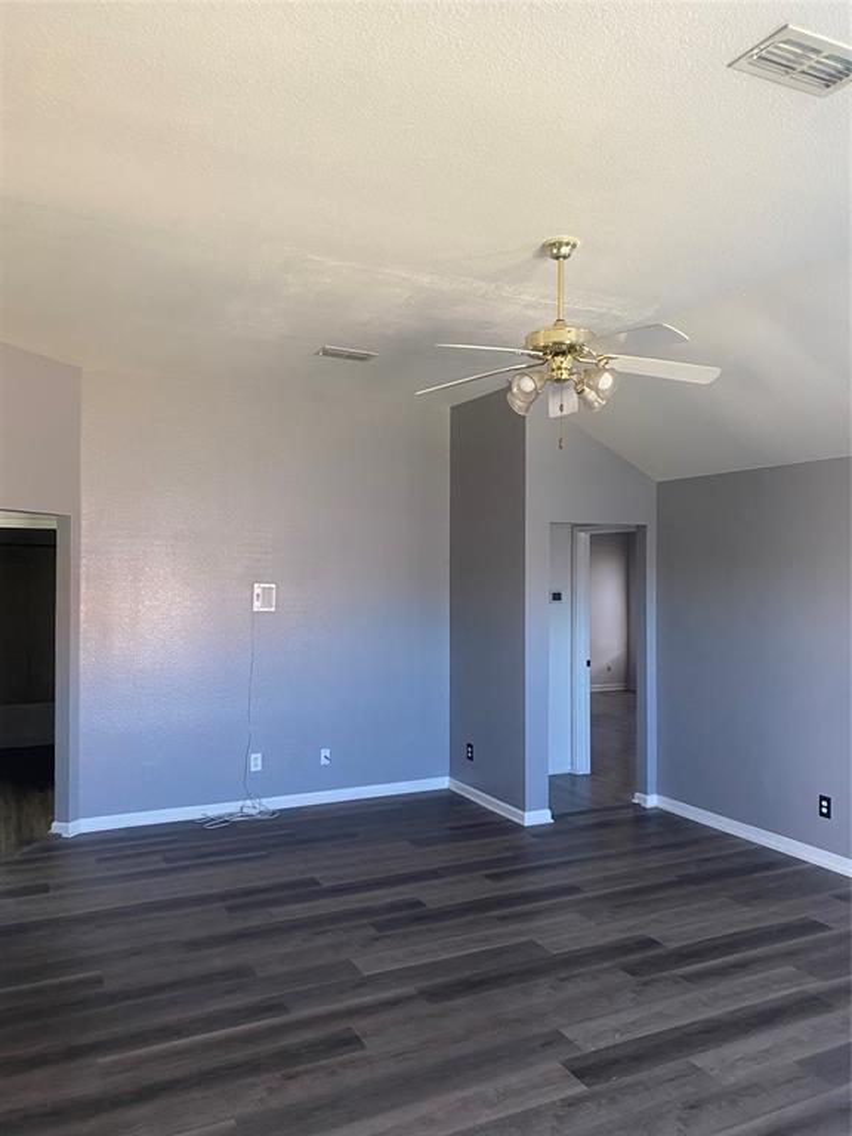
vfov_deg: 67.3
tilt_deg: +1.3
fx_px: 853
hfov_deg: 53.1
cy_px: 568
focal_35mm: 26
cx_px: 426
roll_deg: -1.1
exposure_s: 1/60
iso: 250
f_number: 1.8
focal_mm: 4.25
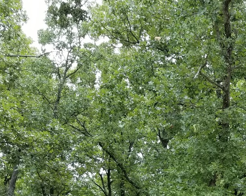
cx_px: 294
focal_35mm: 77
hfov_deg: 22.8
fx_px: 560
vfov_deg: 18.3
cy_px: 265
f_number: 1.7
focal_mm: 4.3
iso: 50
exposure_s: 1/389
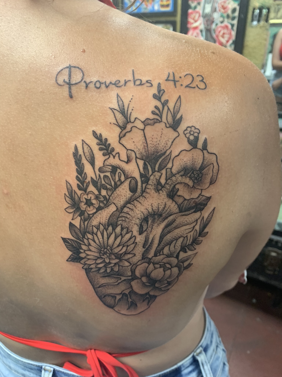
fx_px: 282
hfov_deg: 53.1
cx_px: 141
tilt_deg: -27.6
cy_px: 188
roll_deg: +2.0
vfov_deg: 67.3
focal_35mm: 26
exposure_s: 1/60
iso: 200
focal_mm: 4.25
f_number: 1.8
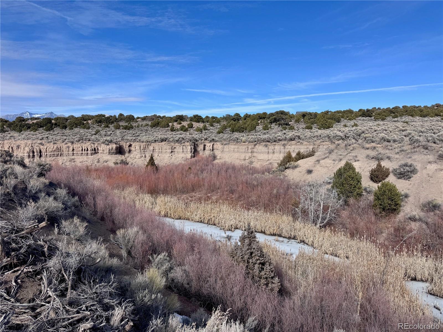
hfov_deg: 71.6
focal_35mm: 24
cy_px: 166
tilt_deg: -6.7
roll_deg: -0.2
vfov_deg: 56.8
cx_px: 222
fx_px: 307
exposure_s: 1/4950
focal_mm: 6.76
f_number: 1.78
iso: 80
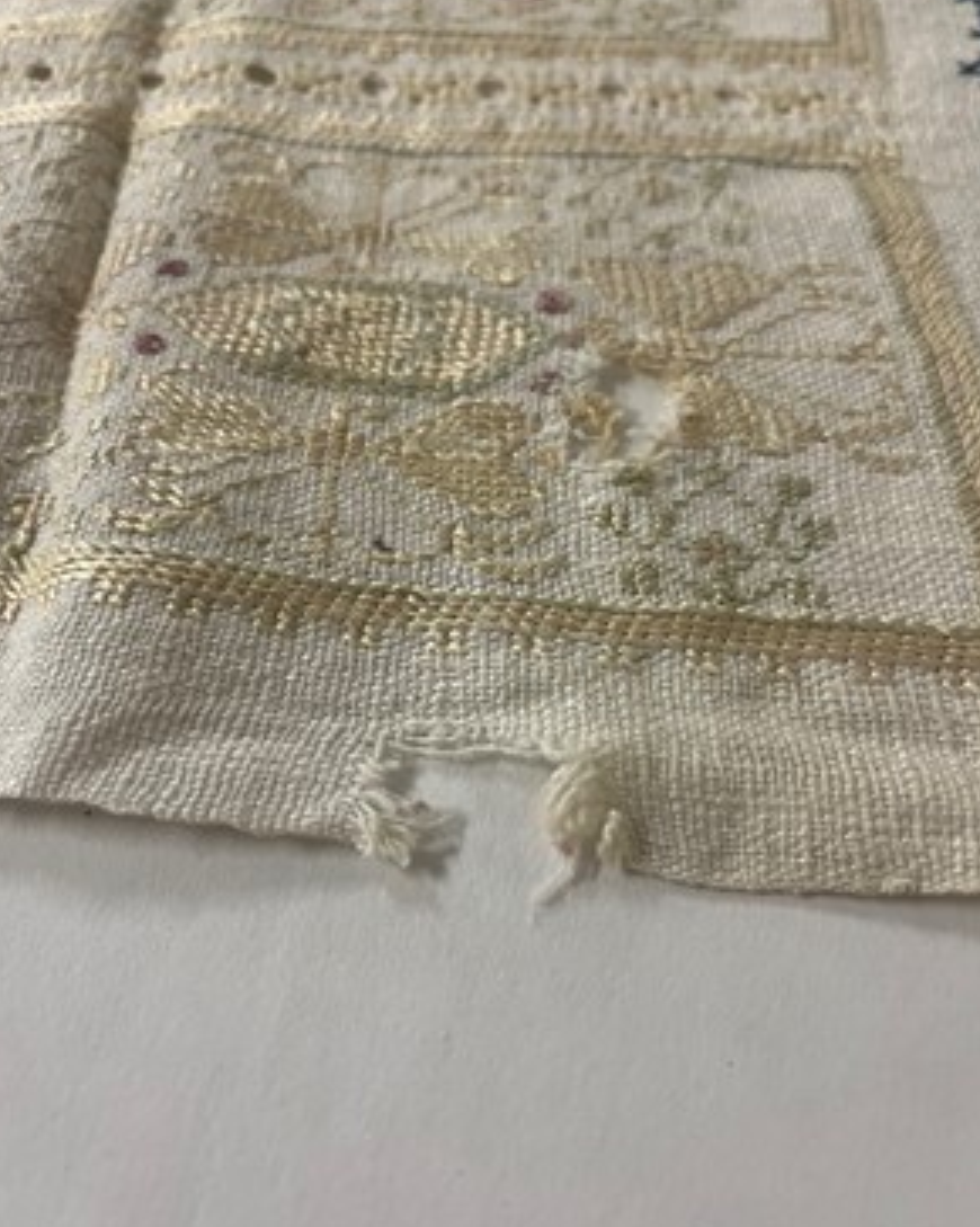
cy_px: 625
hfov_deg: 51.5
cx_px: 490
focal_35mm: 28
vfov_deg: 62.2
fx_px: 1016
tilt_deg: -58.1
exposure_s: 1/50
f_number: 1.6
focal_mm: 5.1
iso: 100
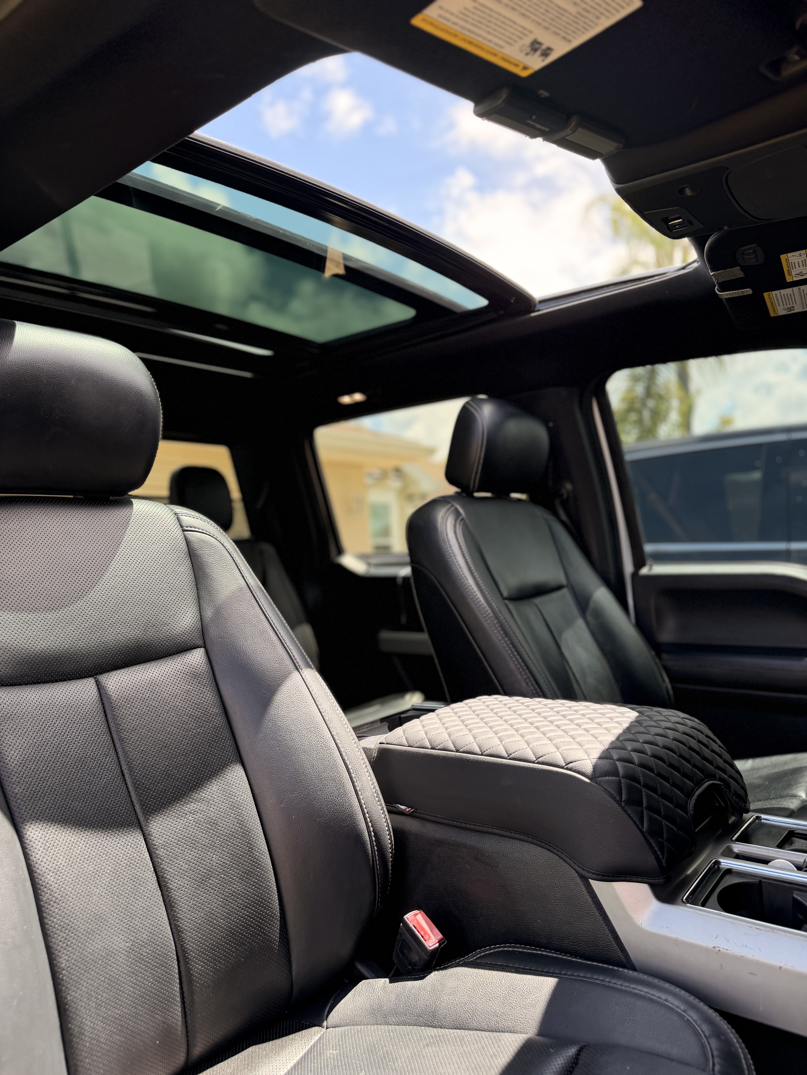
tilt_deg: +2.0
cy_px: 538
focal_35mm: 24
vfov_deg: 71.6
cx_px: 404
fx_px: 746
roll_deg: +4.0
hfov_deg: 56.8
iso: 100
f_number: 1.78
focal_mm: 6.76
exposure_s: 1/470
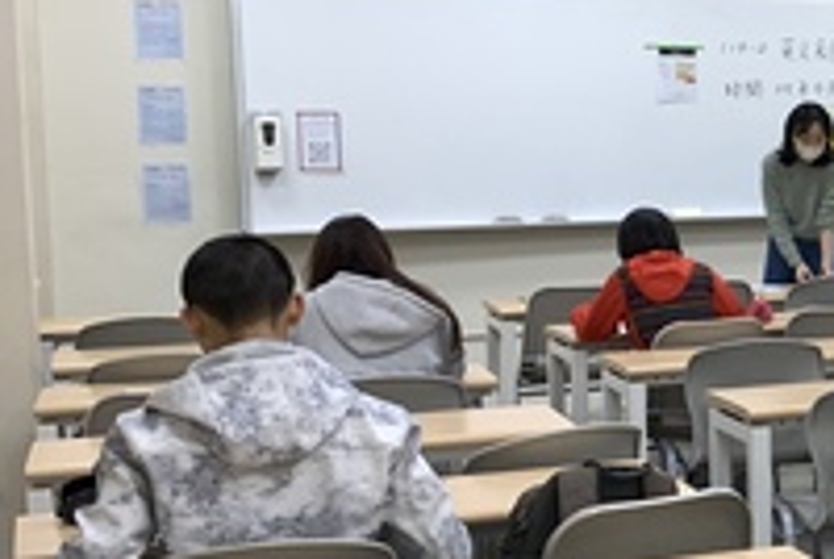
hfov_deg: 21.2
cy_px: 296
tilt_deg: -5.2
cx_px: 1238
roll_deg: +0.5
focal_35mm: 81
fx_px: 1879
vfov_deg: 16.9
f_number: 1.8
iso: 80
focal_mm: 4.25
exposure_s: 1/120
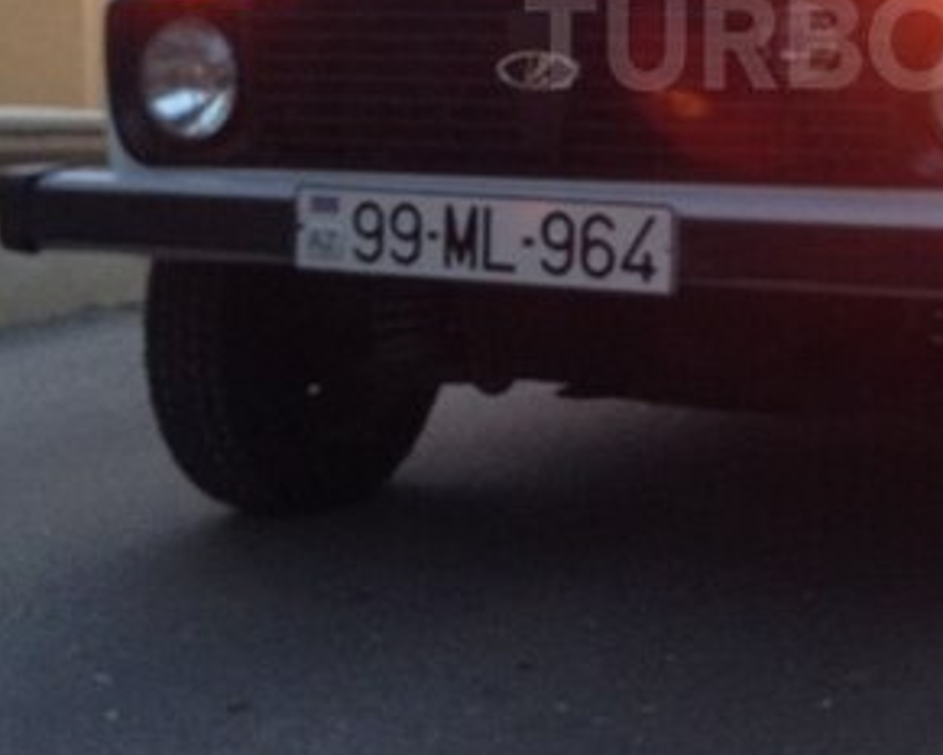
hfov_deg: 25.2
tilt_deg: -2.8
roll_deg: +0.4
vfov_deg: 20.5
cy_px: 41
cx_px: 856
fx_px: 2038
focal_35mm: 73
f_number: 2.4
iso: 125
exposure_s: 1/20
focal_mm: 4.12
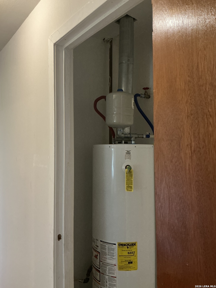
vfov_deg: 63.4
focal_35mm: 28
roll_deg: -0.8
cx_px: 108
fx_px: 233
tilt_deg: +2.7
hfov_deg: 49.7
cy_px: 144
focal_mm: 3
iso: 250
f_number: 1.8
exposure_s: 1/40
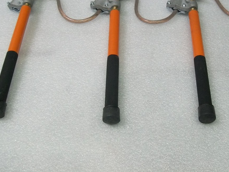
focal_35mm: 50
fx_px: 331
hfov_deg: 37.9
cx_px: 146
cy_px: 62
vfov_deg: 29.0
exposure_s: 1/50
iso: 160
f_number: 2.7
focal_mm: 6.1
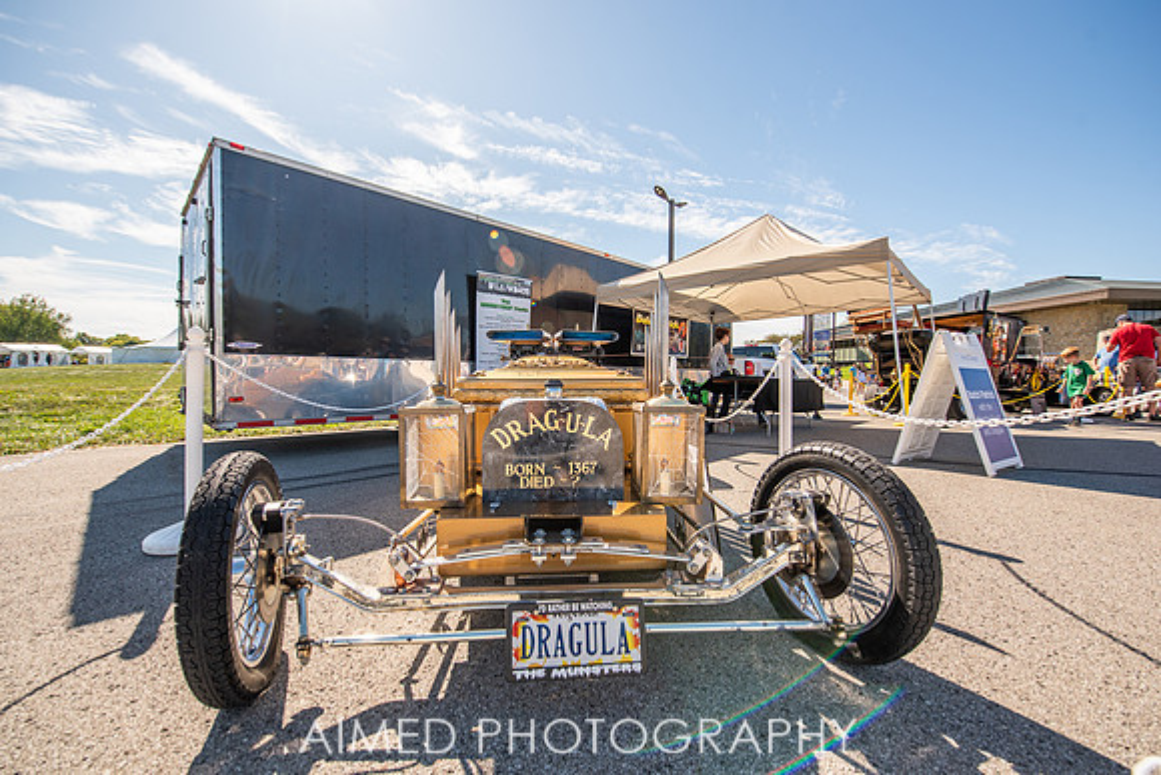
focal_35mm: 14
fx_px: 455
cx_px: 580
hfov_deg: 103.8
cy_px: 388
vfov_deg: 80.8
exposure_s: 1/800
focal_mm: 14
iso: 160
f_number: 5.6
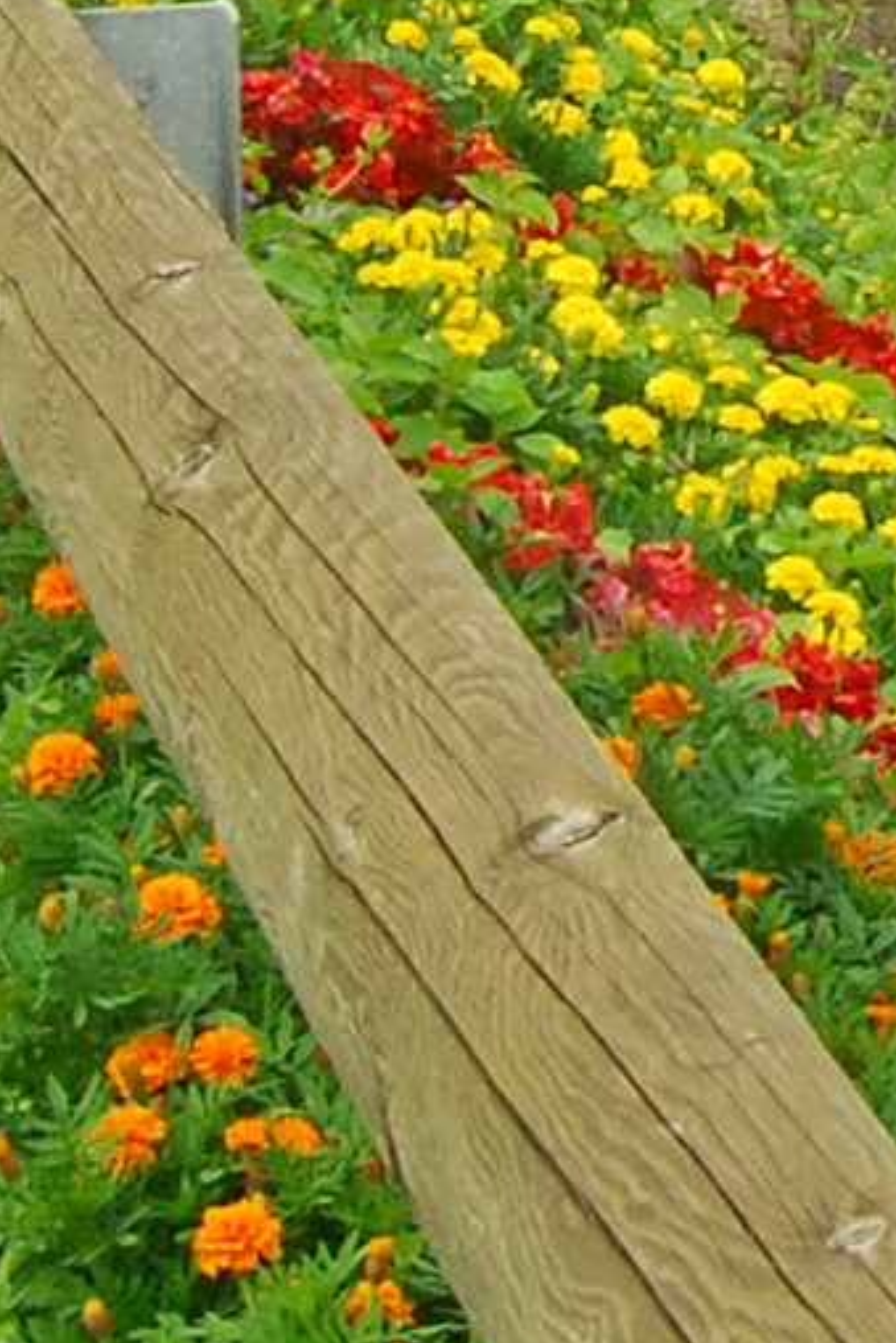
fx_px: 7685
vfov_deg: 9.6
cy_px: -785
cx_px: 2062
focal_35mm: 206
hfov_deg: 6.4
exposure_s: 1/200
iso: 200
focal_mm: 18
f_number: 7.1
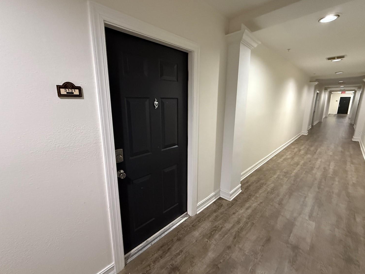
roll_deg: -0.4
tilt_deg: -10.5
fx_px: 158
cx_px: 186
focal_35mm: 15
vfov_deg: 81.7
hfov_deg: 98.2
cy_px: 133
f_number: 2.2
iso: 1000
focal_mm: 2.22
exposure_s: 1/60
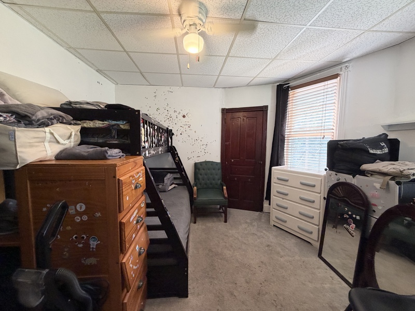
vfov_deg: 85.7
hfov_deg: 102.1
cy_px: 156
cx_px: 208
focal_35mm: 14
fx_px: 168
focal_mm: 2.22
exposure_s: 1/60
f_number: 2.2
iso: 250
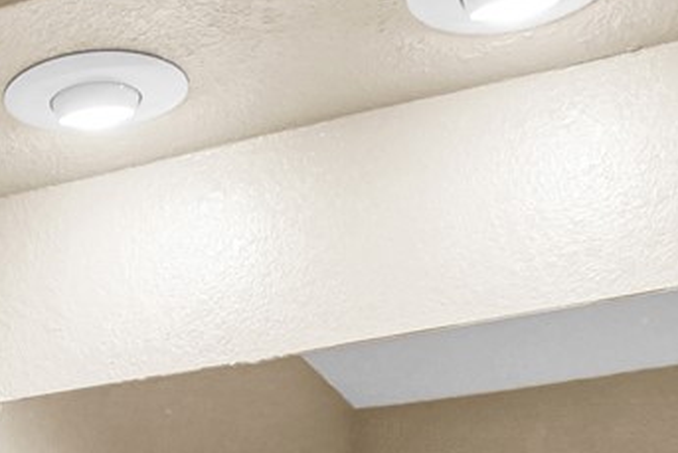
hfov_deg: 19.8
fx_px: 1790
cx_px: -196
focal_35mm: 95
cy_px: 999
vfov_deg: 12.2
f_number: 7.1
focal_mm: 10
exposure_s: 1/2
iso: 100
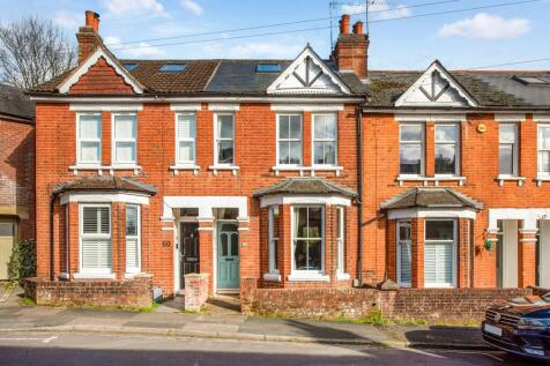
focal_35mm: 24
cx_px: 275
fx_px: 367
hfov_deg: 73.8
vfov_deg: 53.1
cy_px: 183
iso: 400
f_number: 7.1
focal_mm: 24
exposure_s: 1/2500
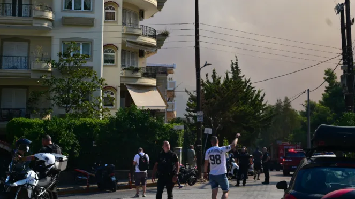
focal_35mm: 56
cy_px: 61
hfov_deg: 37.3
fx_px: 525
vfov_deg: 21.4
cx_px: 172
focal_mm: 34.5
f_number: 8
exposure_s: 1/800
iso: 400
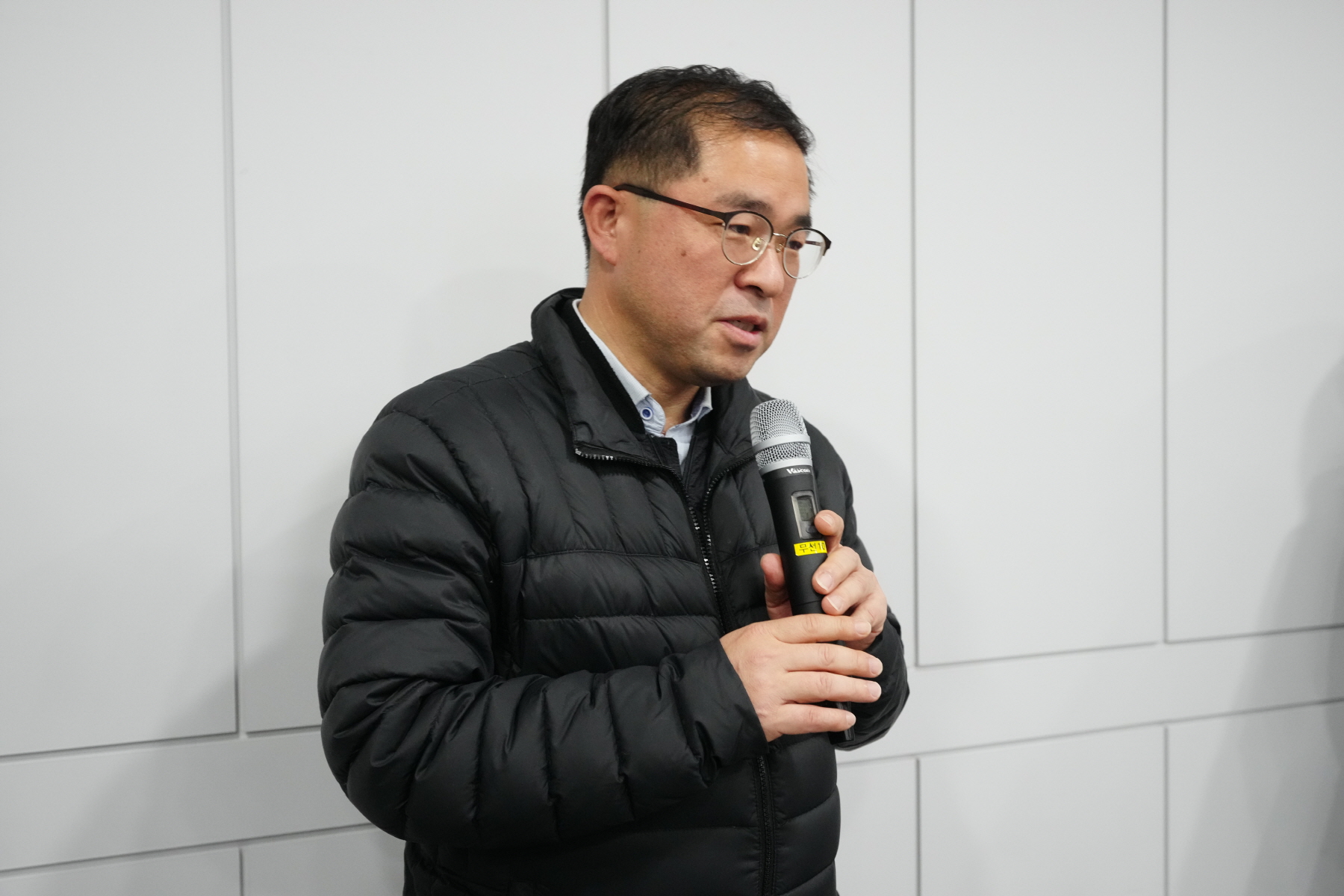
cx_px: 672
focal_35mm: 35
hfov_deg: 54.4
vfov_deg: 37.9
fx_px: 1307
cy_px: 448
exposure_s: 1/160
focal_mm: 35
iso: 4000
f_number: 4
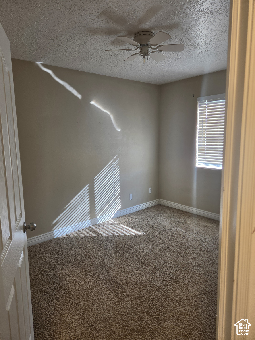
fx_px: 226
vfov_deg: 73.9
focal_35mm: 23
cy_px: 170
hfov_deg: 58.9
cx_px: 128
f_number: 1.8
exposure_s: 1/120
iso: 80
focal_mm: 5.4
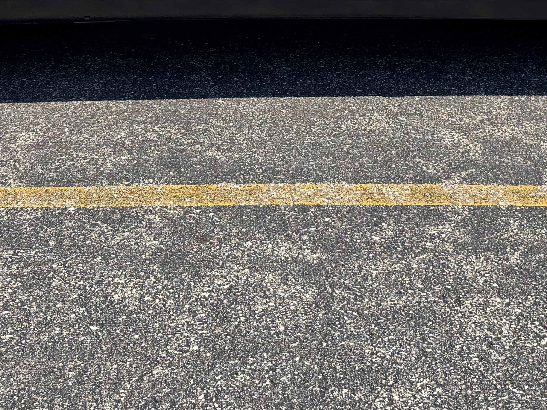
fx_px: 1185
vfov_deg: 17.5
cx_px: 301
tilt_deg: -4.8
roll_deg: +0.8
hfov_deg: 26.0
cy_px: -215
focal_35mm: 75
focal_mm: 6.76
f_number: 1.78
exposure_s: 1/2506
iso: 80
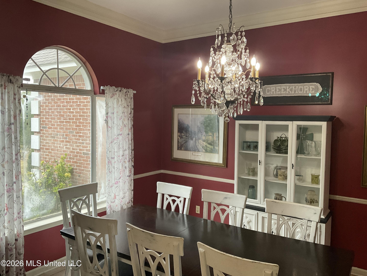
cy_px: 138
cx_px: 184
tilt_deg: -4.6
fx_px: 307
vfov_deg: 48.2
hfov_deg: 61.7
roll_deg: -2.2
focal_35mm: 29
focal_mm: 3
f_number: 1.8
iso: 64
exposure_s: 1/60
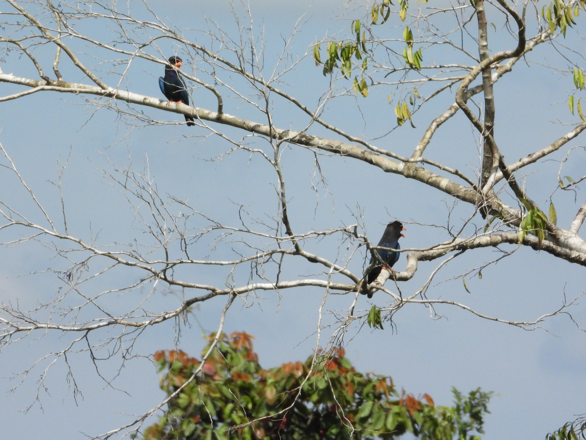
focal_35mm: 700
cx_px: 293
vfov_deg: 2.1
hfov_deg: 2.8
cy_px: 220
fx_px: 11850
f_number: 8
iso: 800
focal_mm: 126
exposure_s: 1/2000
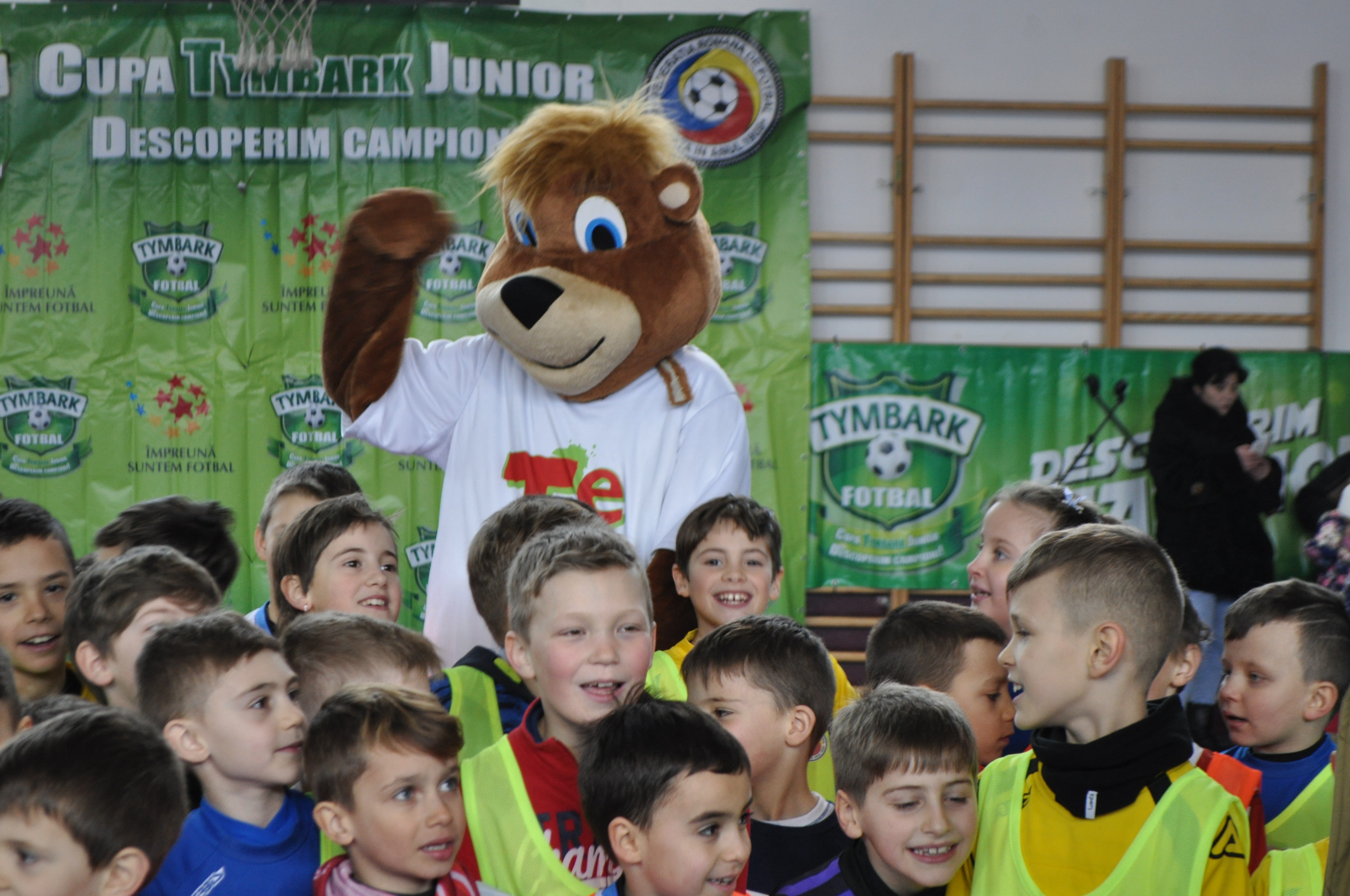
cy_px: 448
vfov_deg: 16.5
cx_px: 675
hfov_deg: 24.6
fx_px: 3090
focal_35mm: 82
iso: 800
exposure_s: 1/50
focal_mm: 55
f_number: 5.6
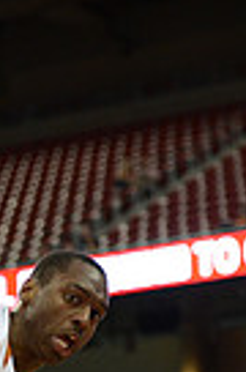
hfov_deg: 4.8
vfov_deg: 7.3
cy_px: 413
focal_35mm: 281
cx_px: -122
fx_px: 2895
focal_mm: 85
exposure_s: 1/1600
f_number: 2.8
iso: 3200
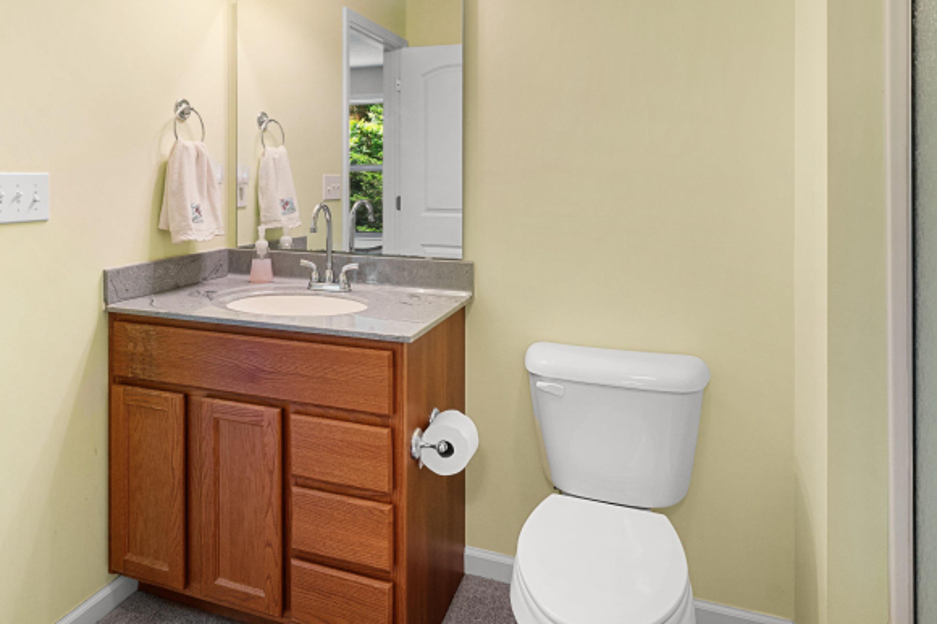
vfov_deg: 56.9
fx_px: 572
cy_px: 267
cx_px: 422
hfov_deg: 78.4
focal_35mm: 22
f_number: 6.3
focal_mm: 17
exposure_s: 1/3
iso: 640
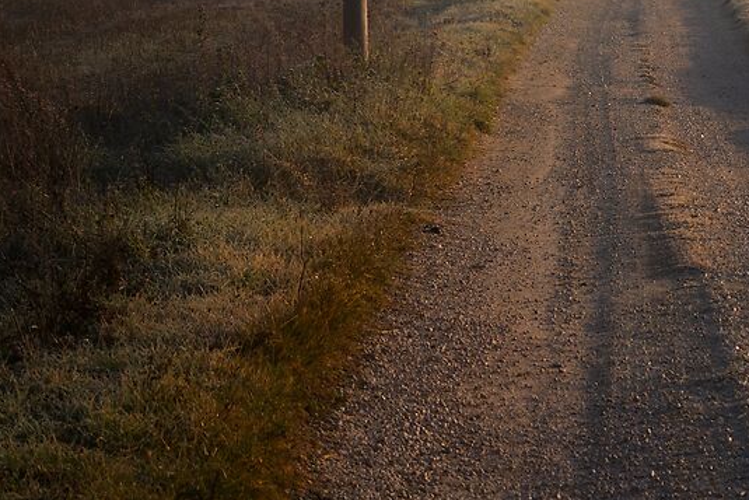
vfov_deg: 8.6
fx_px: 3267
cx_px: 1182
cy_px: -214
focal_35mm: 157
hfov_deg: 12.3
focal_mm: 35
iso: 100
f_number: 2.8
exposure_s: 1/2000
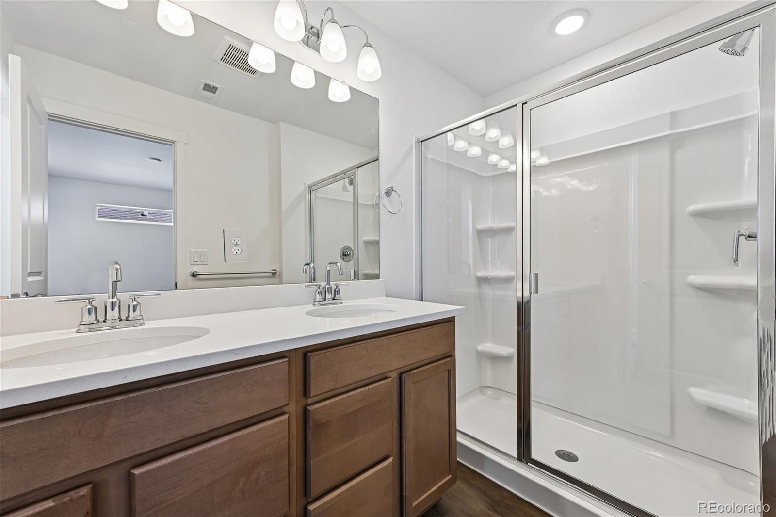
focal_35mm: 14
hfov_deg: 104.3
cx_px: 388
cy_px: 258
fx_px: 302
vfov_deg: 81.2
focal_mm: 14
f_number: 11
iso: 200
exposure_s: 1/15
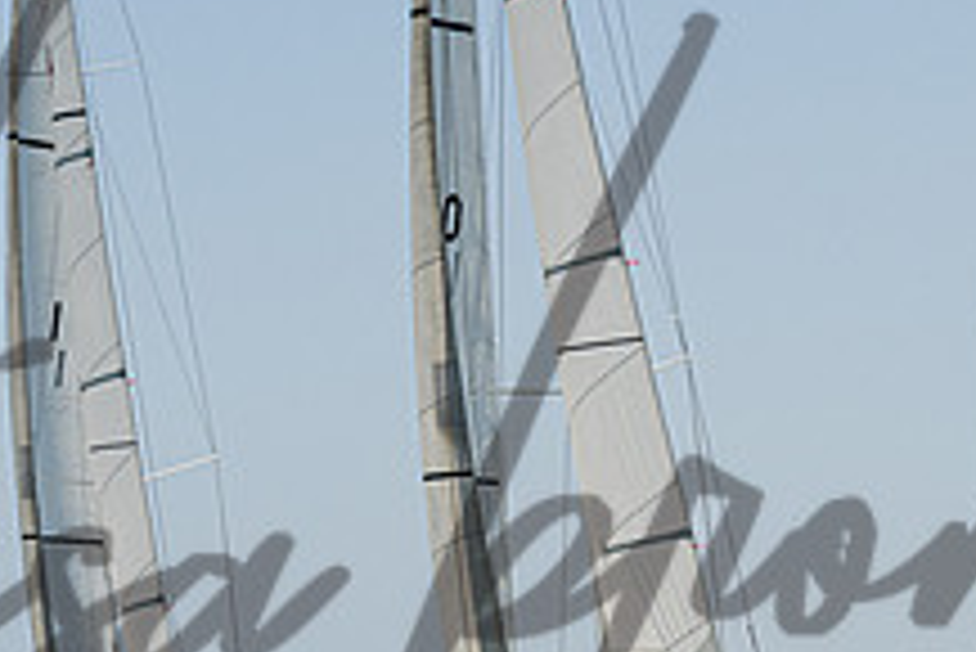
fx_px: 7623
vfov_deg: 4.9
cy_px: 728
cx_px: 775
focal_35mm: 281
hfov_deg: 7.3
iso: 400
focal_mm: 84
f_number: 8
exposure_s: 1/3200
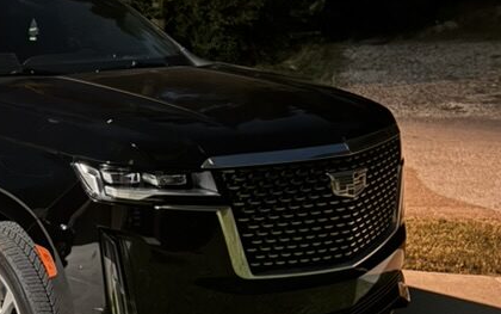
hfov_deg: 31.6
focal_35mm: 62
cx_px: 63
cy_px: 84
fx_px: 847
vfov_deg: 20.8
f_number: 1.78
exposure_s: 1/11
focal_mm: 6.76
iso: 1250
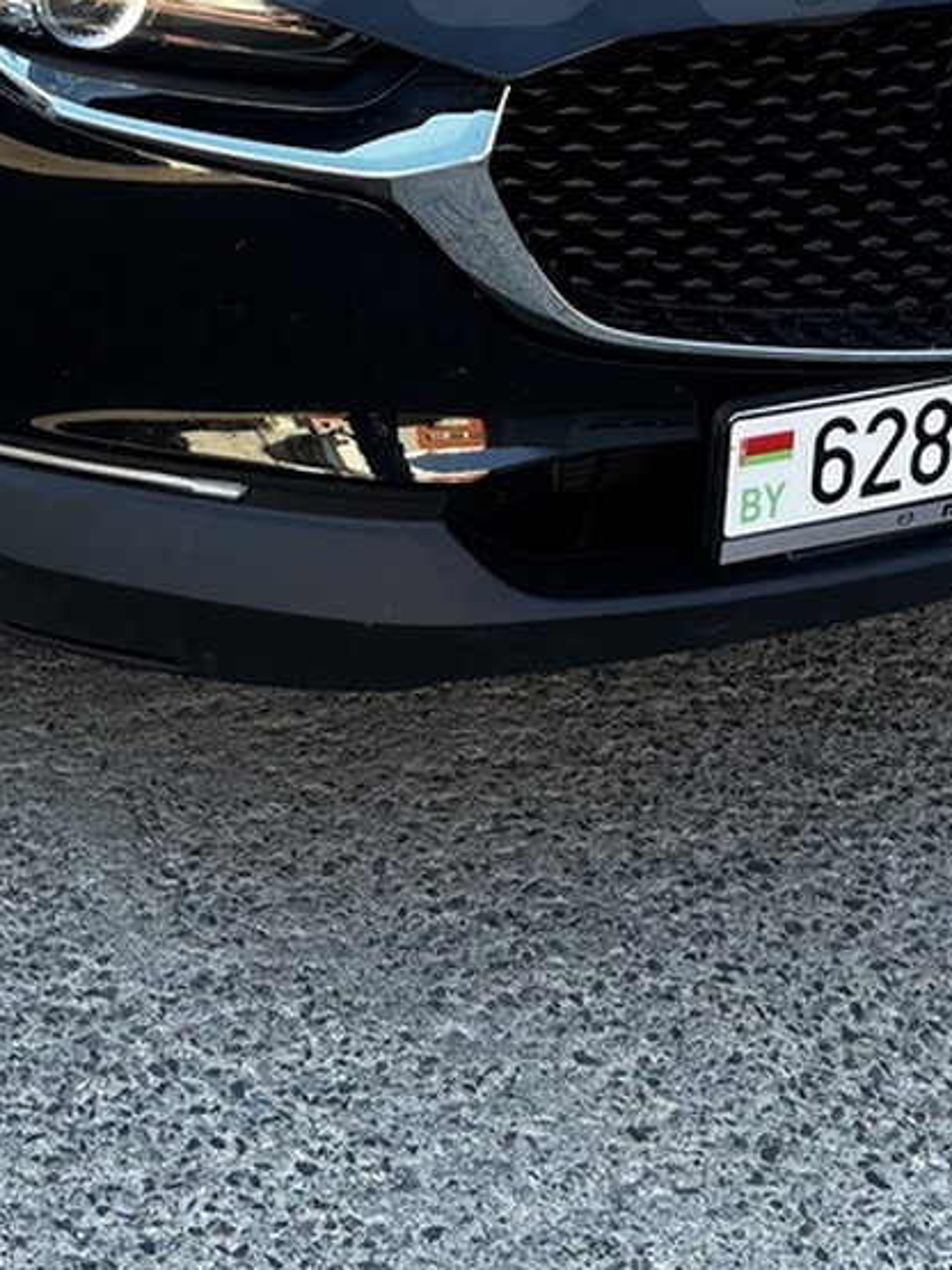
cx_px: 236
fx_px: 2751
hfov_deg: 19.5
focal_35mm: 75
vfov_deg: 23.9
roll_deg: -0.2
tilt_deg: -13.6
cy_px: -222
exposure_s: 1/184
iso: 40
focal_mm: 5.1
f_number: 1.6
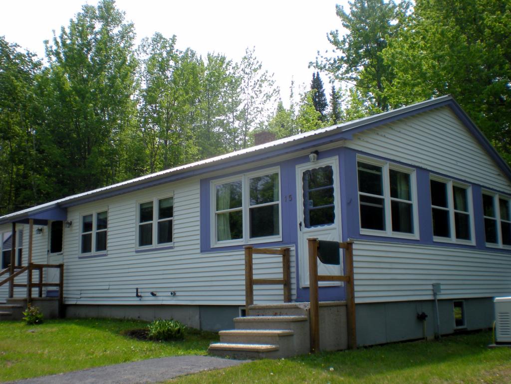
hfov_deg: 49.0
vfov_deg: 37.7
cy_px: 192
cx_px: 256
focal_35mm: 38
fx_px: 561
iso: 64
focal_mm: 6.3
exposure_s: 1/372
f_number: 4.6
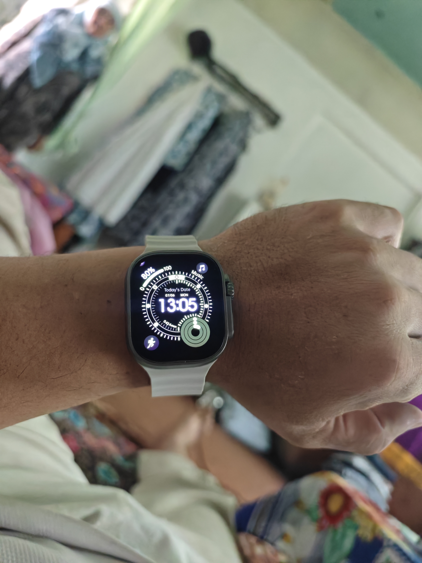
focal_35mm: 23
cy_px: 282
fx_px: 374
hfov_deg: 58.9
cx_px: 211
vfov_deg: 73.9
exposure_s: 1/250
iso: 6400
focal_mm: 8.7
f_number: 1.9
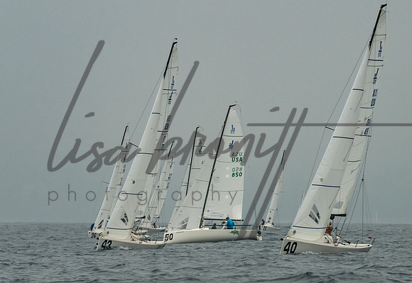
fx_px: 4116
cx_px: 246
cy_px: 148
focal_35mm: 356
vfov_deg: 3.9
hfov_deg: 5.7
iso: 800
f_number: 9
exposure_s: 1/3200
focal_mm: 200
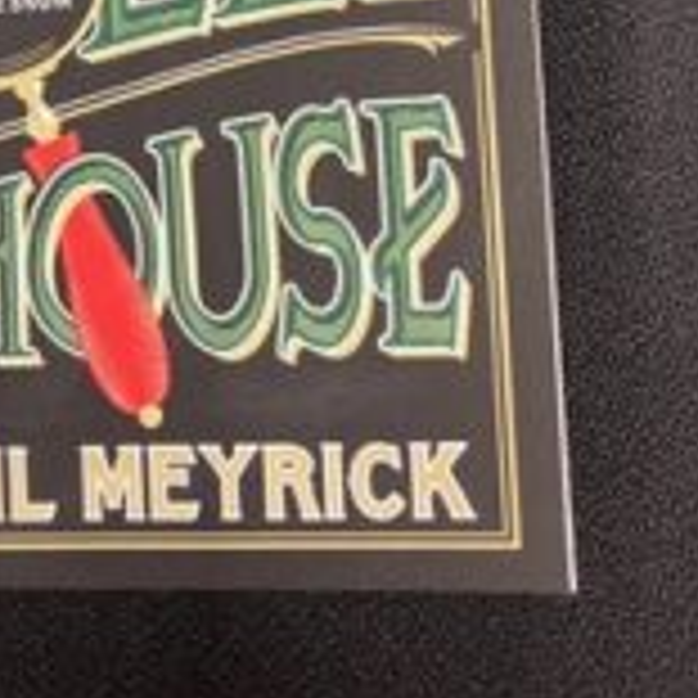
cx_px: 117
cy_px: -45
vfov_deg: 25.2
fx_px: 1460
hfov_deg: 26.3
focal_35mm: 64
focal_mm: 3.99
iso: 250
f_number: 1.8
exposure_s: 1/60
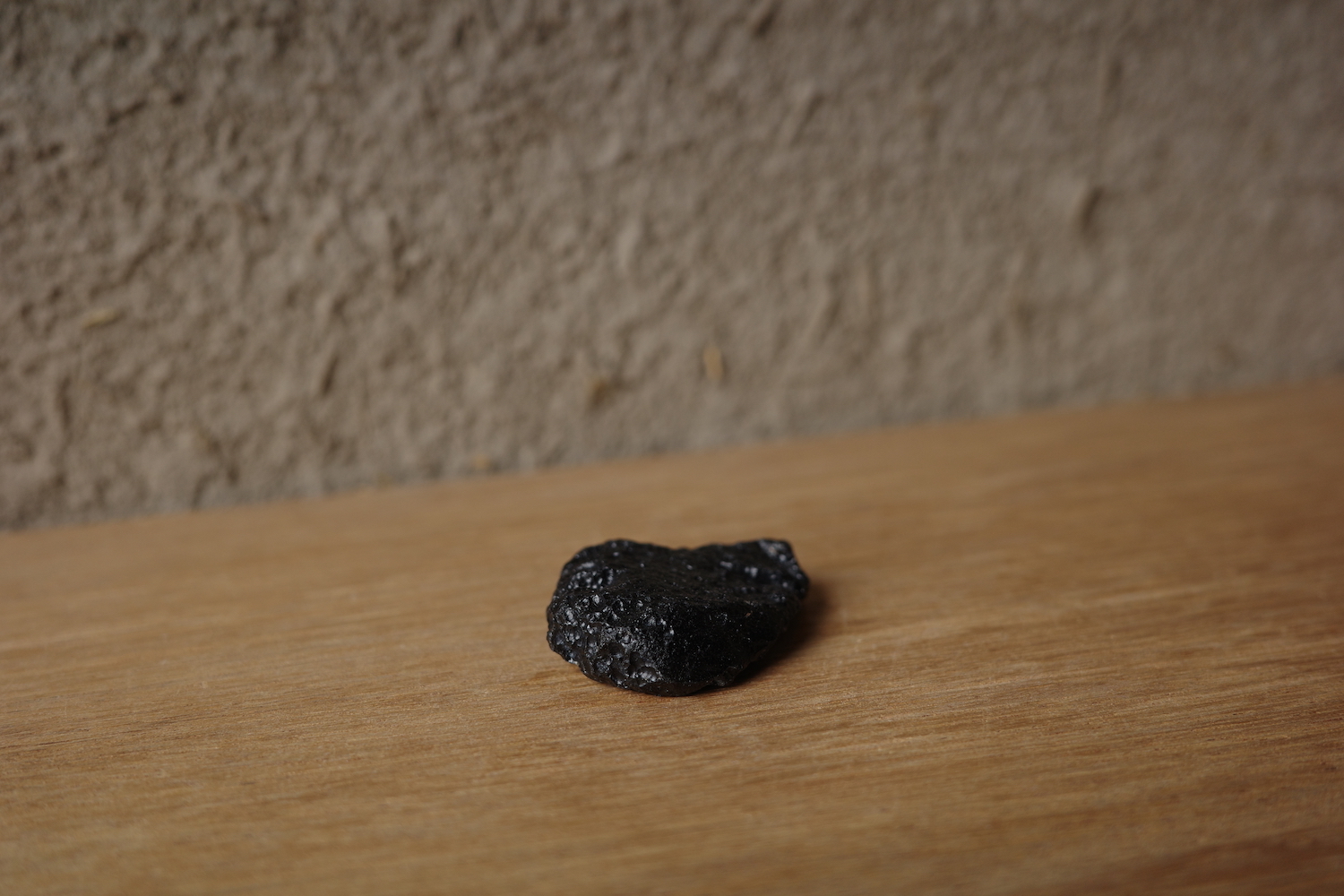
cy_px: 448
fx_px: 1493
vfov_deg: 33.4
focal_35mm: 40
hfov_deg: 48.5
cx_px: 672
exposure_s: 1/200
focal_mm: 26
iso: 200
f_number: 3.5
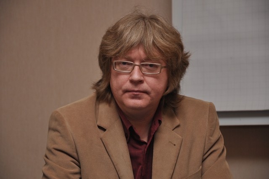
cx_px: 134
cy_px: 90
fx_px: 1097
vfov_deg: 9.3
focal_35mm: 147
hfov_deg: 14.0
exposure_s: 1/60
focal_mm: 98
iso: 320
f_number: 5.6
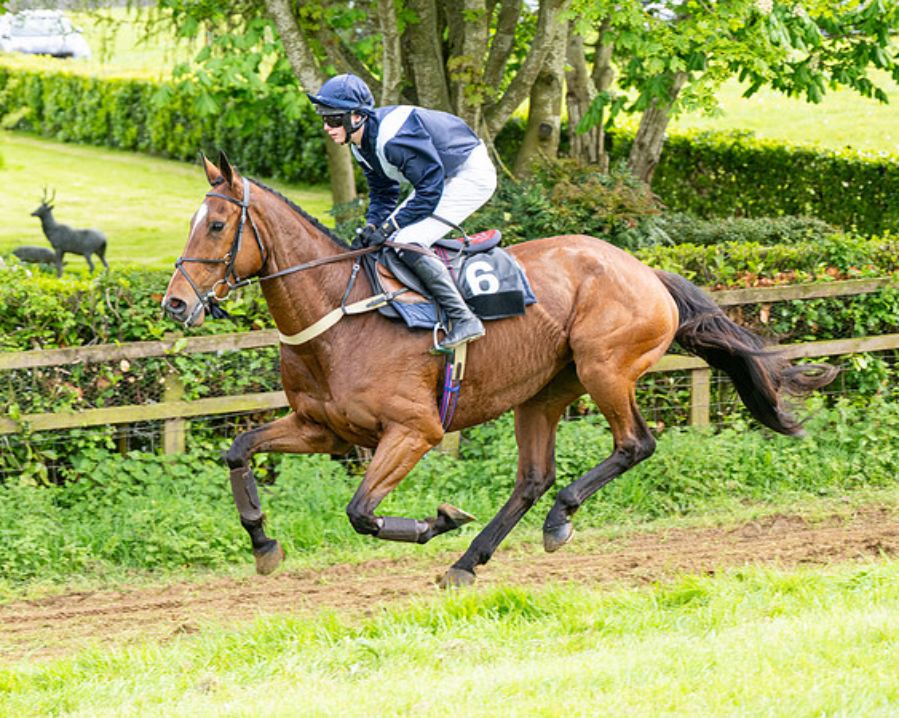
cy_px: 378
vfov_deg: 10.7
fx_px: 3829
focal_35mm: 144
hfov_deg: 13.4
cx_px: 459
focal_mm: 103
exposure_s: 1/800
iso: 400
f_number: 4
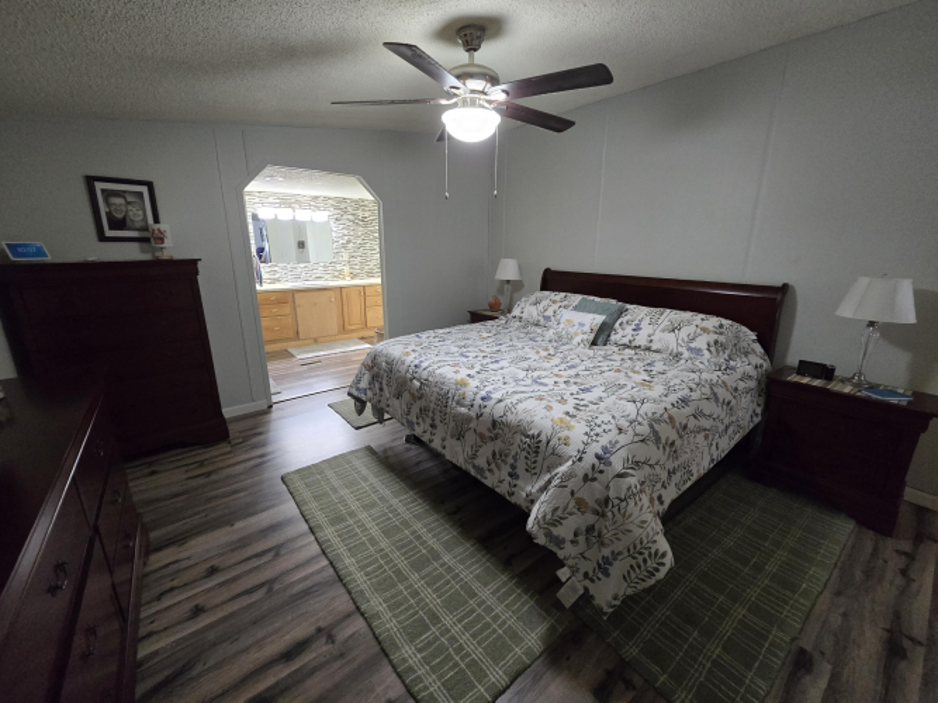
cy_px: 352
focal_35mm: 13
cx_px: 469
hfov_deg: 106.2
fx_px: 352
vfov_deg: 89.9
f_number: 2.2
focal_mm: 2.2
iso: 800
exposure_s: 1/60
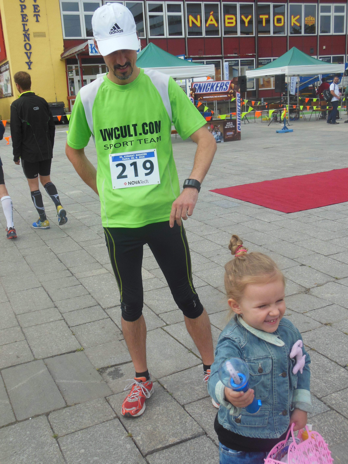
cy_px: 232
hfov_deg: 37.7
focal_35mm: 38
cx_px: 174
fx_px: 509
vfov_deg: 49.0
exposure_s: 1/1000
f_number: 3.6
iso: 125
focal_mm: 6.8
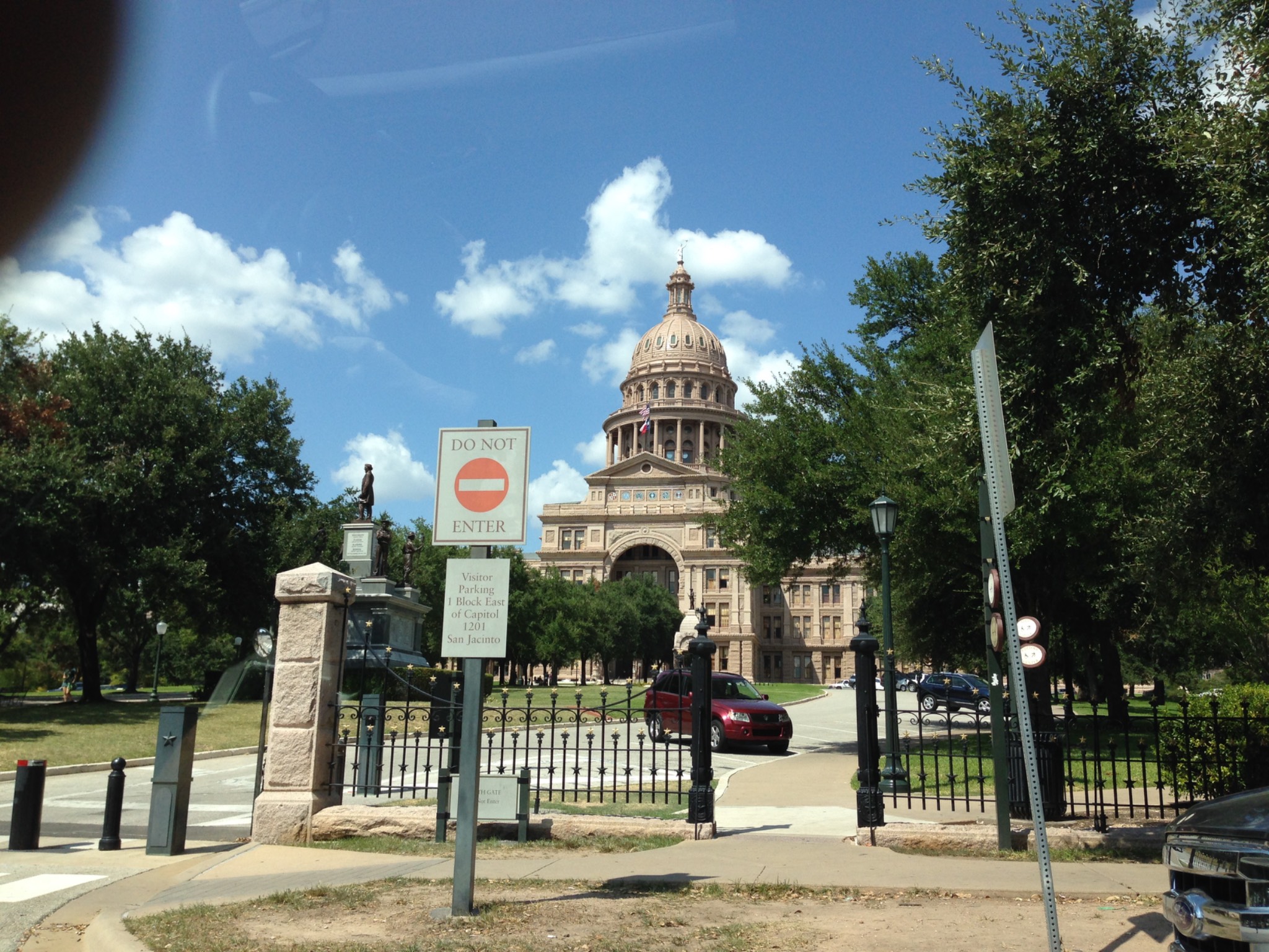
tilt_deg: +12.8
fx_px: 1210
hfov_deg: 55.4
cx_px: 634
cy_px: 476
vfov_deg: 42.9
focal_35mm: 33
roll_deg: -1.2
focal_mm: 4.12
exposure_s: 1/1323
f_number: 2.4
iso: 50
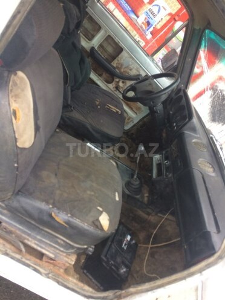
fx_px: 251
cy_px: 150
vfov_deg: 61.7
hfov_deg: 48.2
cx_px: 112
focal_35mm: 29
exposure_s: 1/33
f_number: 2.2
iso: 40
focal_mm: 4.15
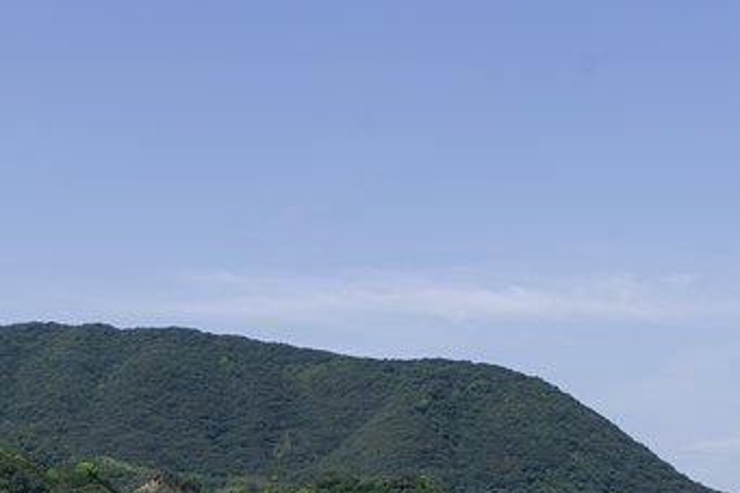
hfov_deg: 25.6
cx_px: 69
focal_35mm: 76
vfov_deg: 16.5
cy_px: 703
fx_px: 1572
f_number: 10
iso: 100
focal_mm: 17
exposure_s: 1/100
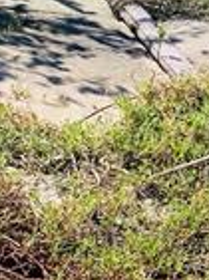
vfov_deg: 13.9
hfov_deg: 10.1
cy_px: 105
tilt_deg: -30.5
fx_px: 1148
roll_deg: -11.6
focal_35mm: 142
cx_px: 316
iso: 25
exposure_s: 1/1513
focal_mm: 4.25
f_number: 1.8
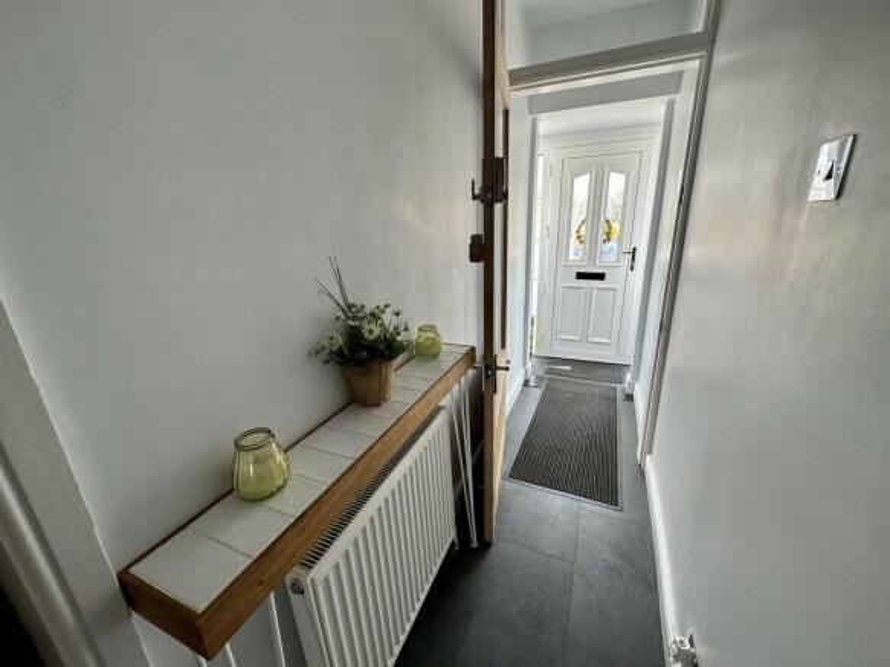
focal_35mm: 14
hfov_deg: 102.1
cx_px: 445
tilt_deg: -17.8
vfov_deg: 85.7
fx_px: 360
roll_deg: +1.9
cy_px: 334
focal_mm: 2.22
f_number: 2.2
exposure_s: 1/100
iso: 80
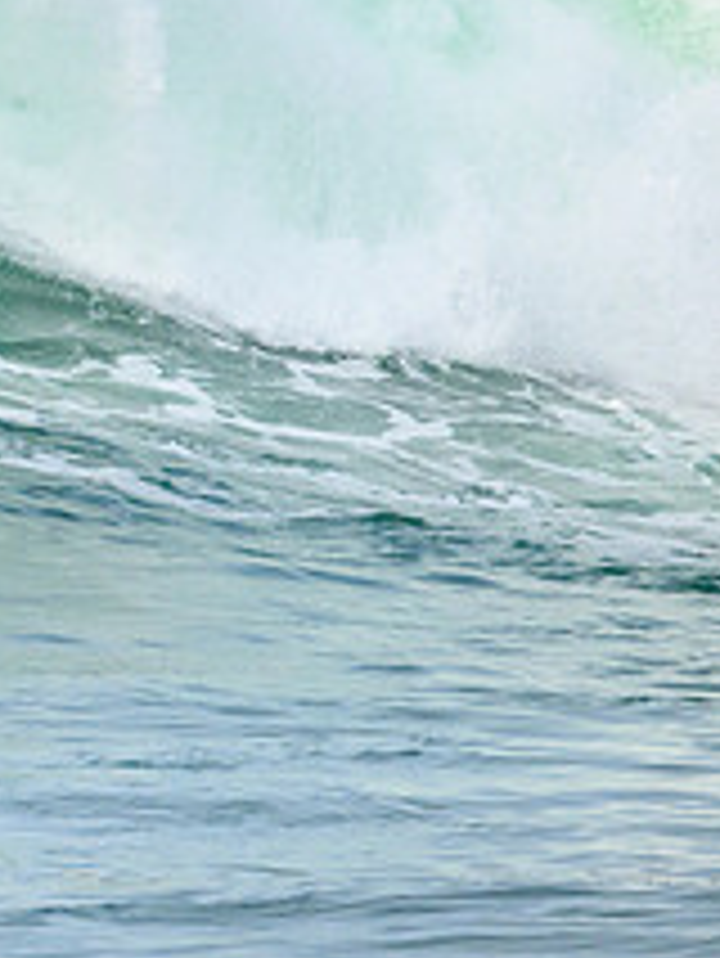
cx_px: -576
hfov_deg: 1.0
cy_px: 245
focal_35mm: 1516
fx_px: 42001
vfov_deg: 1.3
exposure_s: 1/2500
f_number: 11
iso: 1100
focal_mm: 580
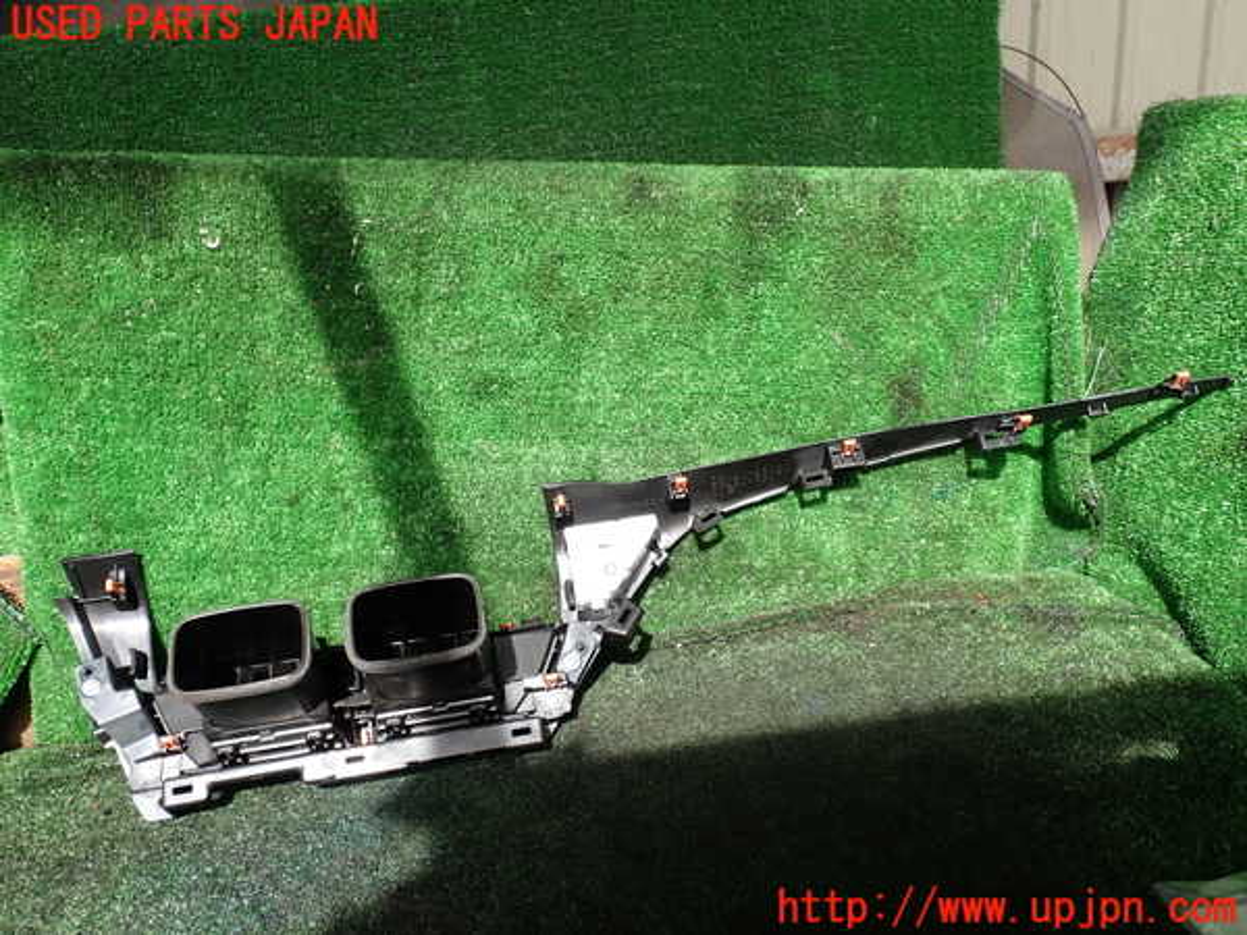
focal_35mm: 30
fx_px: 1081
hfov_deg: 60.0
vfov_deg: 46.8
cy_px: 468
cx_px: 624
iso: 100
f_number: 3.2
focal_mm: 5.4
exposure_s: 1/250
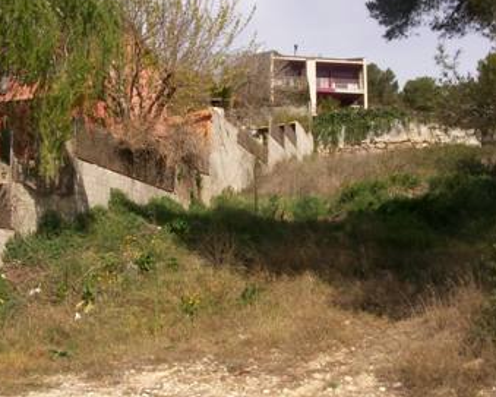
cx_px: 238
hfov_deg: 38.1
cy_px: 204
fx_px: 719
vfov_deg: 30.8
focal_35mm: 49
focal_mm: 5.7
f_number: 5.5
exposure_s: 1/500
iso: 80
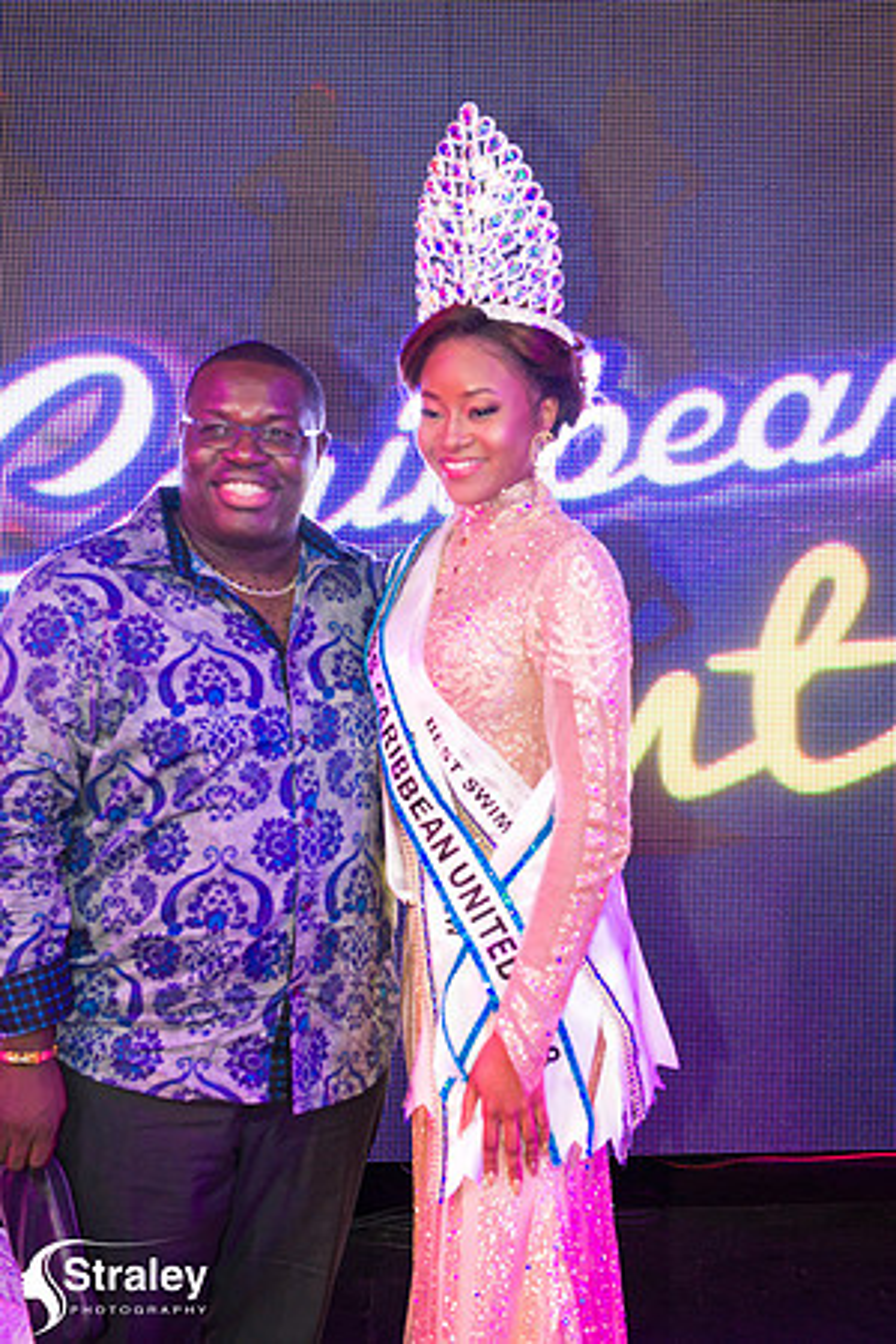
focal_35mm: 56
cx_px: 448
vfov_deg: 35.6
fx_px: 2091
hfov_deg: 24.2
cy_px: 672
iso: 4000
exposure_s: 1/160
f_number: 5
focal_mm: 56
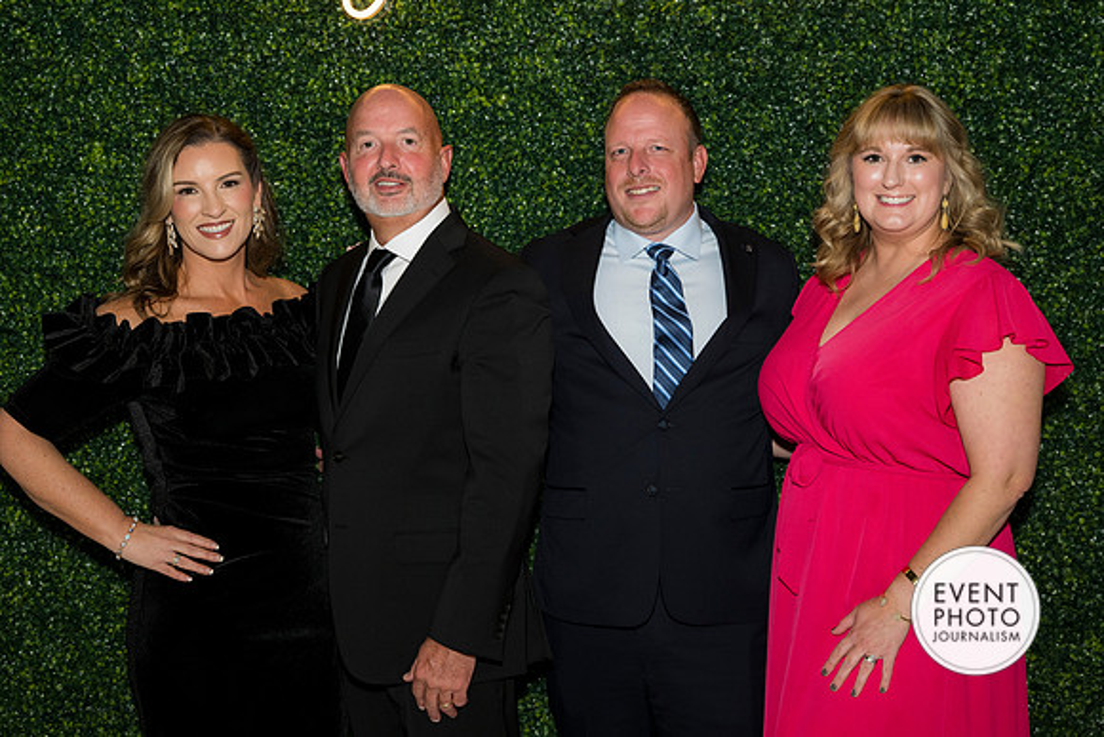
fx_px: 1840
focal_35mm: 60
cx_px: 552
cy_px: 368
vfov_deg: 22.6
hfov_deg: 33.4
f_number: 5
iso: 640
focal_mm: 60
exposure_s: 1/160
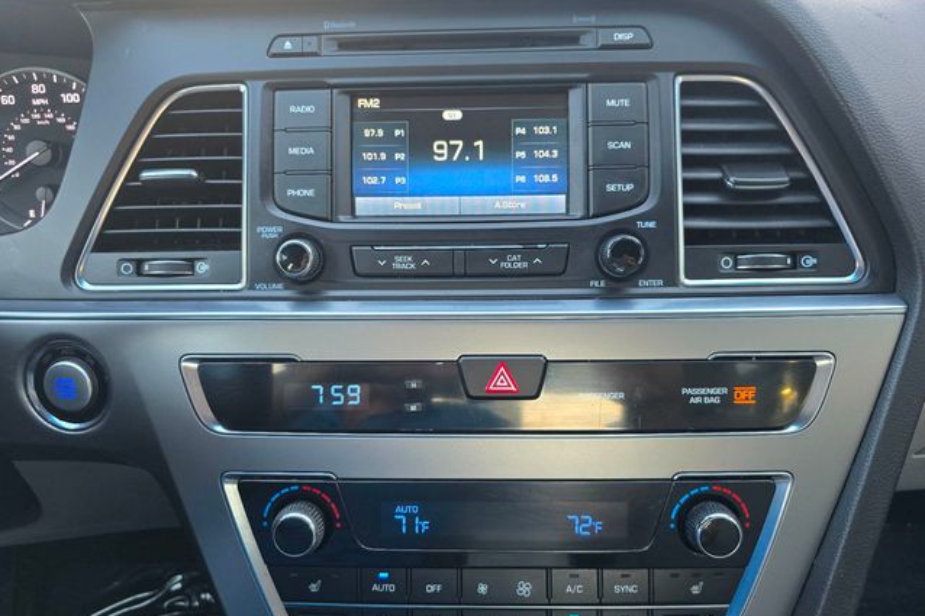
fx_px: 616
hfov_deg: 73.8
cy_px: 313
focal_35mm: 24
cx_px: 462
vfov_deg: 53.1
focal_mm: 6.3
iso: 400
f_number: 1.7
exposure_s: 1/120
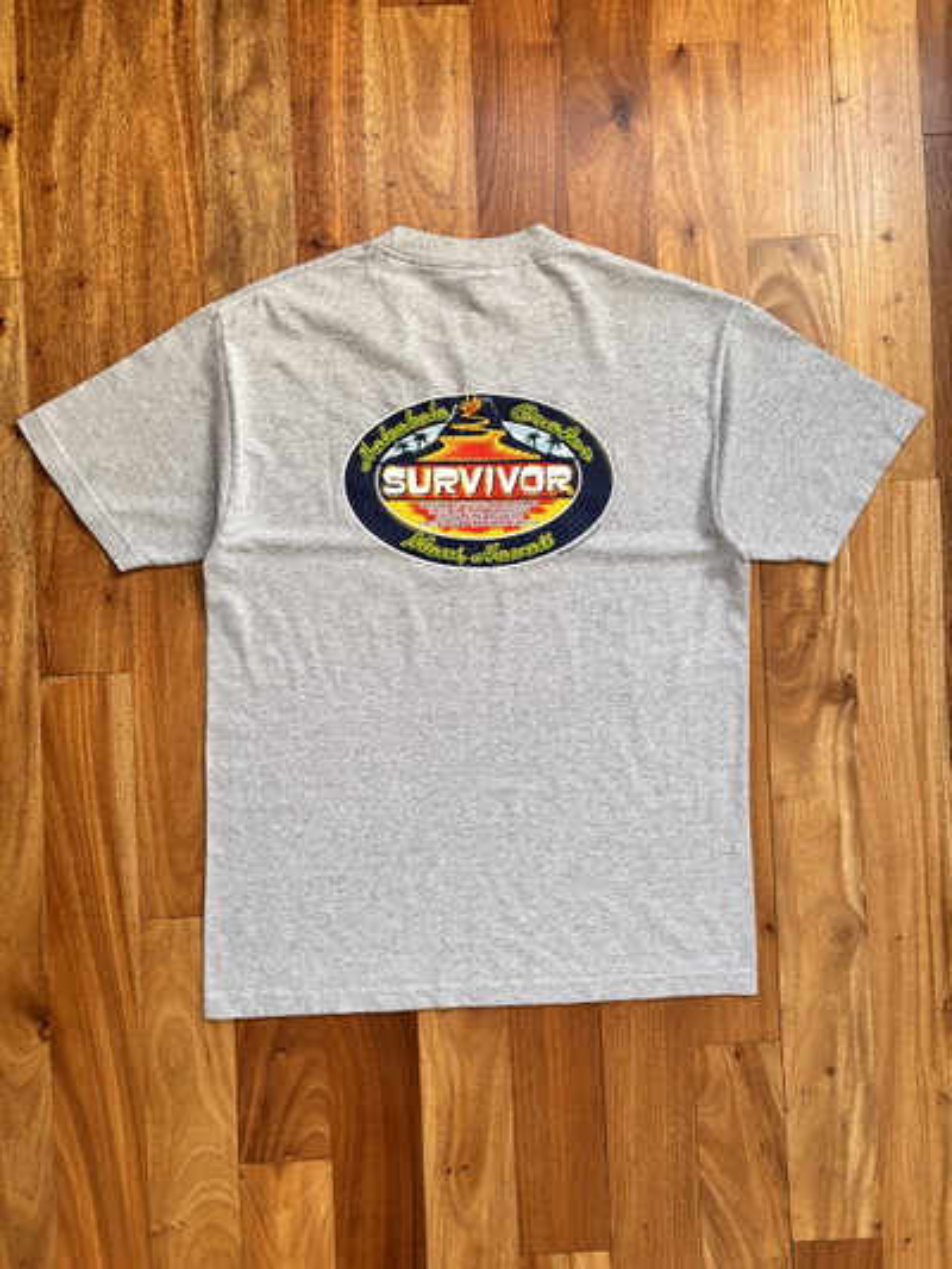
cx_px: 476
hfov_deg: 53.1
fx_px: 953
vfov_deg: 67.3
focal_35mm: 26
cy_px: 634
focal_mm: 5.96
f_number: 1.6
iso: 100
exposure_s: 1/121
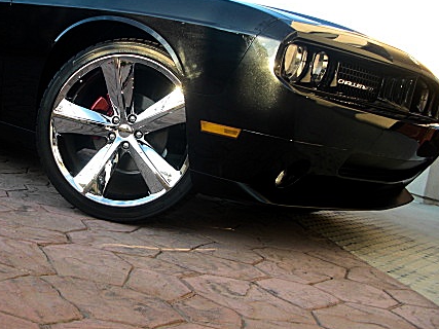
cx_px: 121
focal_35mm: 54
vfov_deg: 27.0
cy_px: 143
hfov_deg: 34.9
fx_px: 685
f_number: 2.8
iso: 50
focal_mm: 6.3
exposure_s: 1/125
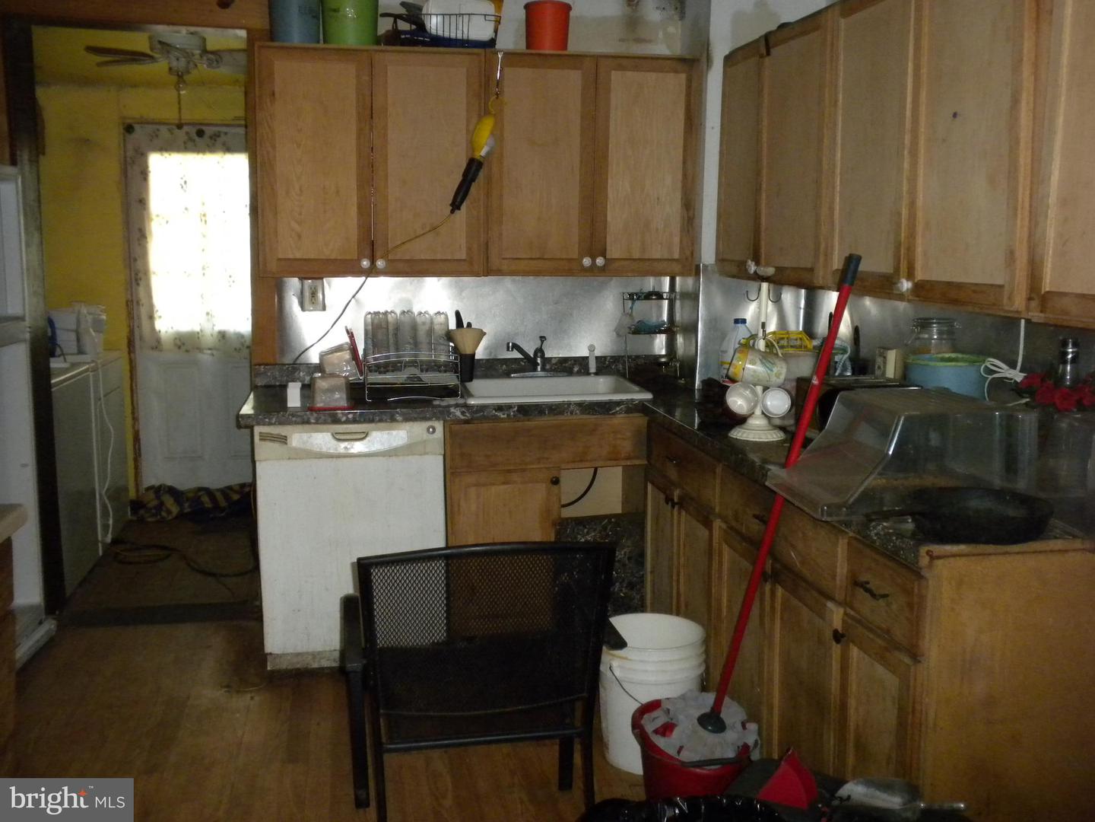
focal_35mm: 37
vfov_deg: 38.7
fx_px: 1170
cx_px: 548
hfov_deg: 50.1
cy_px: 411
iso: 400
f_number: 3.5
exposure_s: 1/30
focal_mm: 6.6
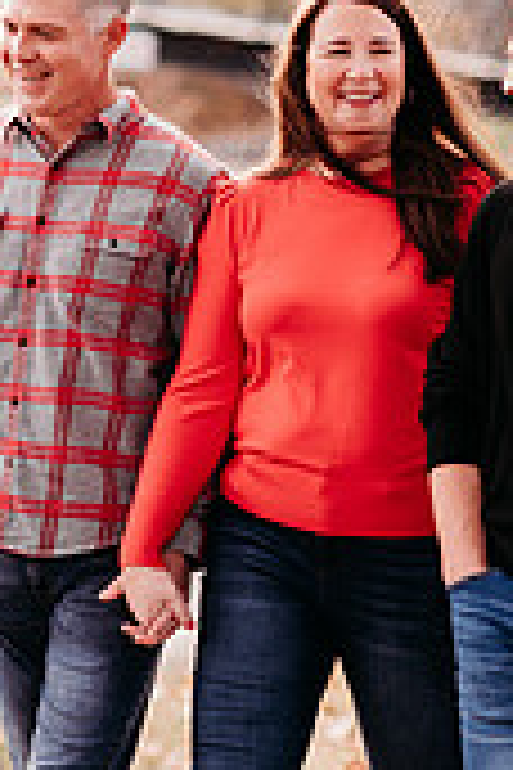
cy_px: 140
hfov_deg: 6.1
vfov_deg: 9.2
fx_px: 4788
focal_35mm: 224
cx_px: -18
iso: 320
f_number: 2.2
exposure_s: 1/400
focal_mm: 85
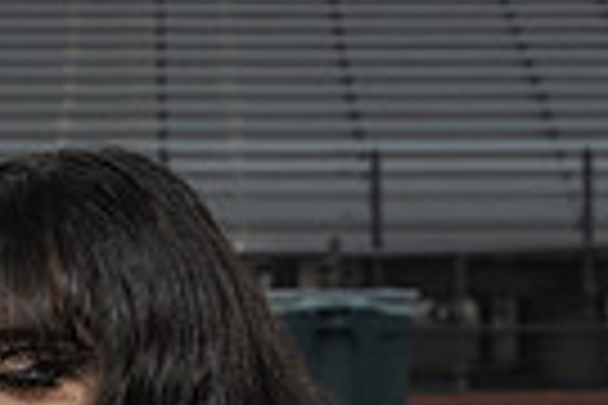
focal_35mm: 235
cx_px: 539
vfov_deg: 5.8
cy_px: 702
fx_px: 3969
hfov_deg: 8.7
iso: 160
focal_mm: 52
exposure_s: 1/200
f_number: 8
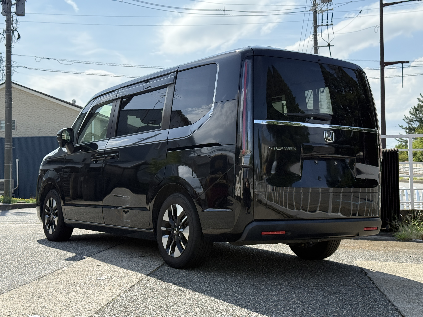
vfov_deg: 30.3
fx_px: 587
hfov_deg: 39.7
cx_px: 212
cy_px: 158
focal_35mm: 48
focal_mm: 6.76
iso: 100
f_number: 1.78
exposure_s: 1/4878
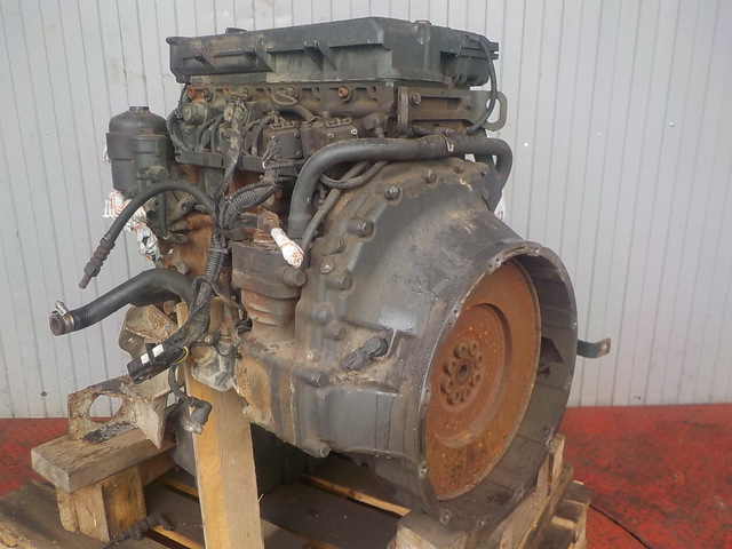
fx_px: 634
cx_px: 366
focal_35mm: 30
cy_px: 274
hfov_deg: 60.0
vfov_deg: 46.8
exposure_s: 1/30
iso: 180
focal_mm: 4.1
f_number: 3.3
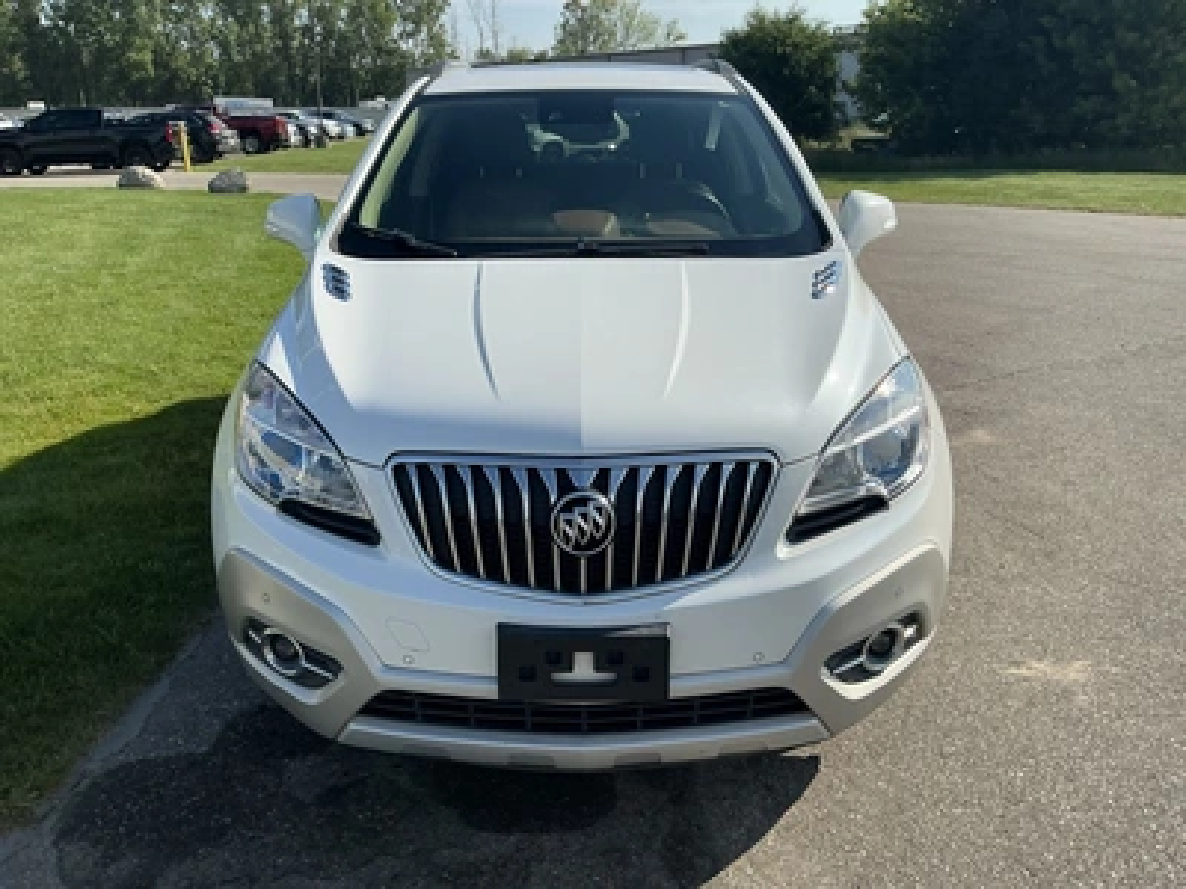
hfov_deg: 63.4
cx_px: 593
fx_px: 959
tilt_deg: -18.9
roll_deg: -0.4
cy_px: 444
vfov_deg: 49.7
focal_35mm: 28
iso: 25
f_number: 1.8
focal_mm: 3
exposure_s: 1/2320
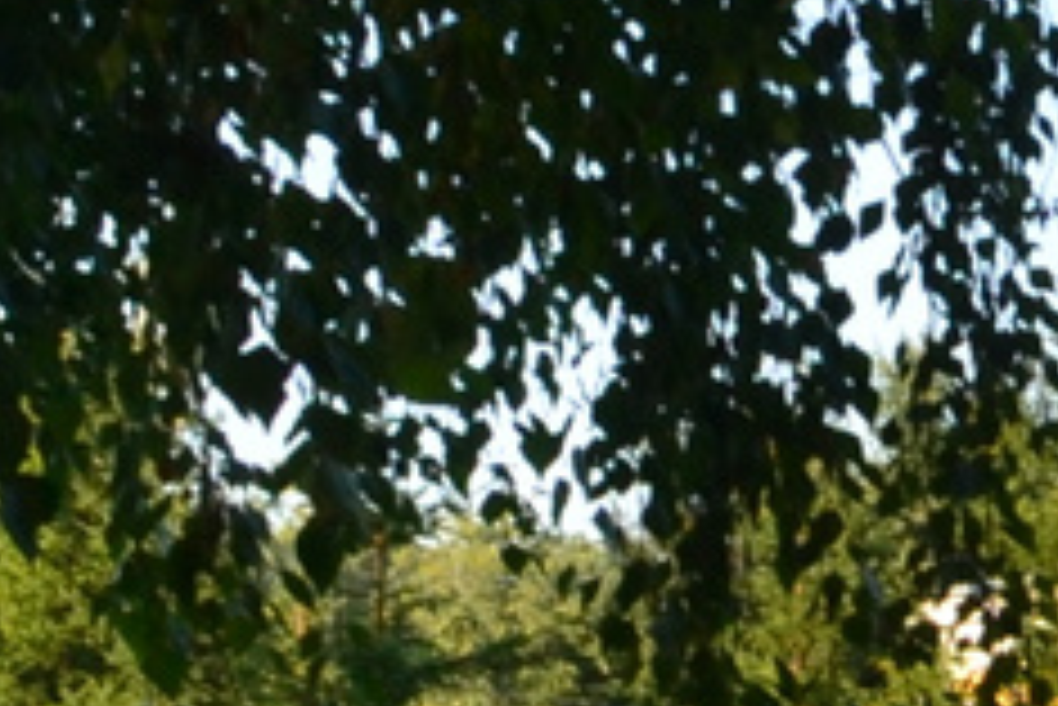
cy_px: 1156
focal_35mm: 207
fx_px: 6087
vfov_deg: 6.5
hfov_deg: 9.1
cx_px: 2382
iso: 400
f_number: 10
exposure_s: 1/160
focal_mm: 18
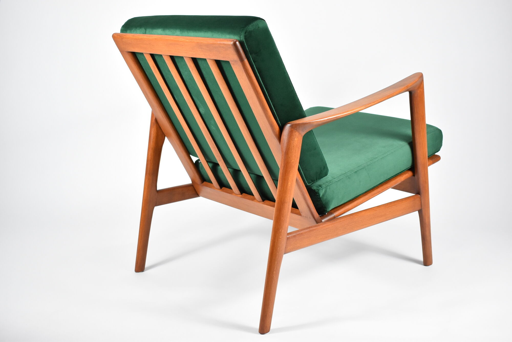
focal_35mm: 48
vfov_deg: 28.1
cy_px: 171
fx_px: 683
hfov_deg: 41.1
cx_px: 256
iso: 1400
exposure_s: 1/125
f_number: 4.5
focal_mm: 32
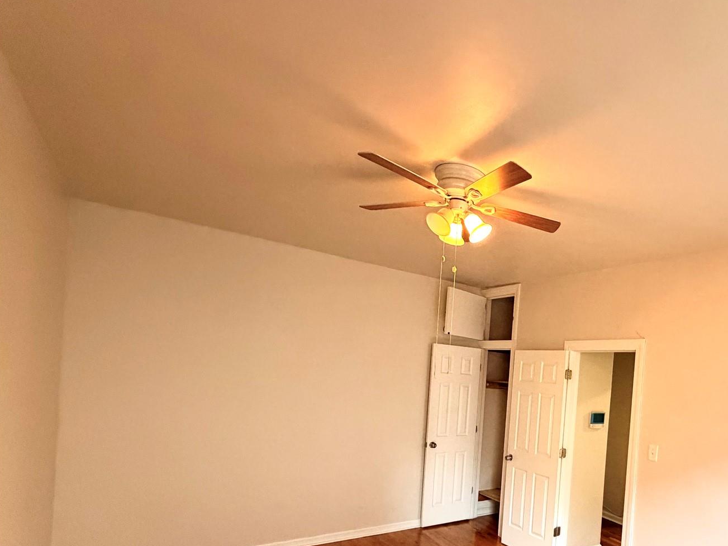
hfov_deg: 69.9
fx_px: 463
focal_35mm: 22
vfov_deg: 58.9
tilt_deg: -0.6
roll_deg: -3.6
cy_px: 387
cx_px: 568
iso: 640
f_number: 2.2
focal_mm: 2.22
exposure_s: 1/60
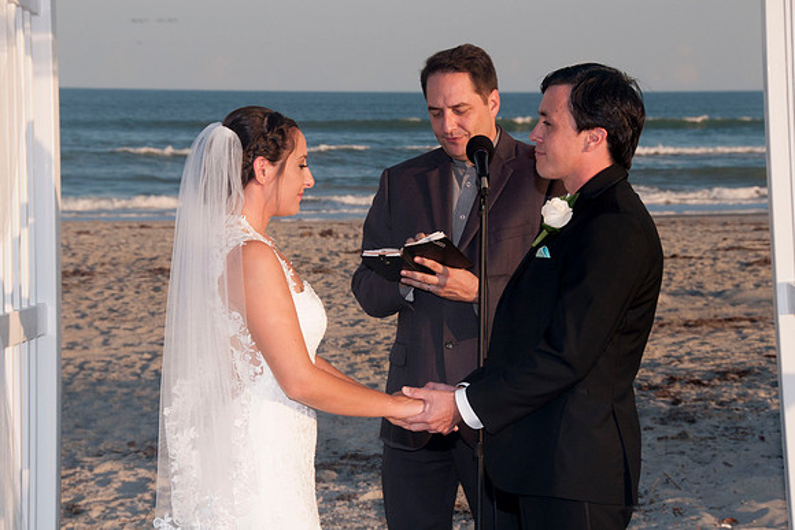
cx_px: 370
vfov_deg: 12.1
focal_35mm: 114
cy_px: 253
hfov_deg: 18.0
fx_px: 2511
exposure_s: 1/250
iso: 100
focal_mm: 70
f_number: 10
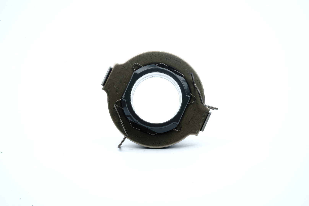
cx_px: 154
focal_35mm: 55
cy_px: 103
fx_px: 472
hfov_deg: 36.2
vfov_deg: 24.7
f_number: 22
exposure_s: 1/160
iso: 320
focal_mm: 55
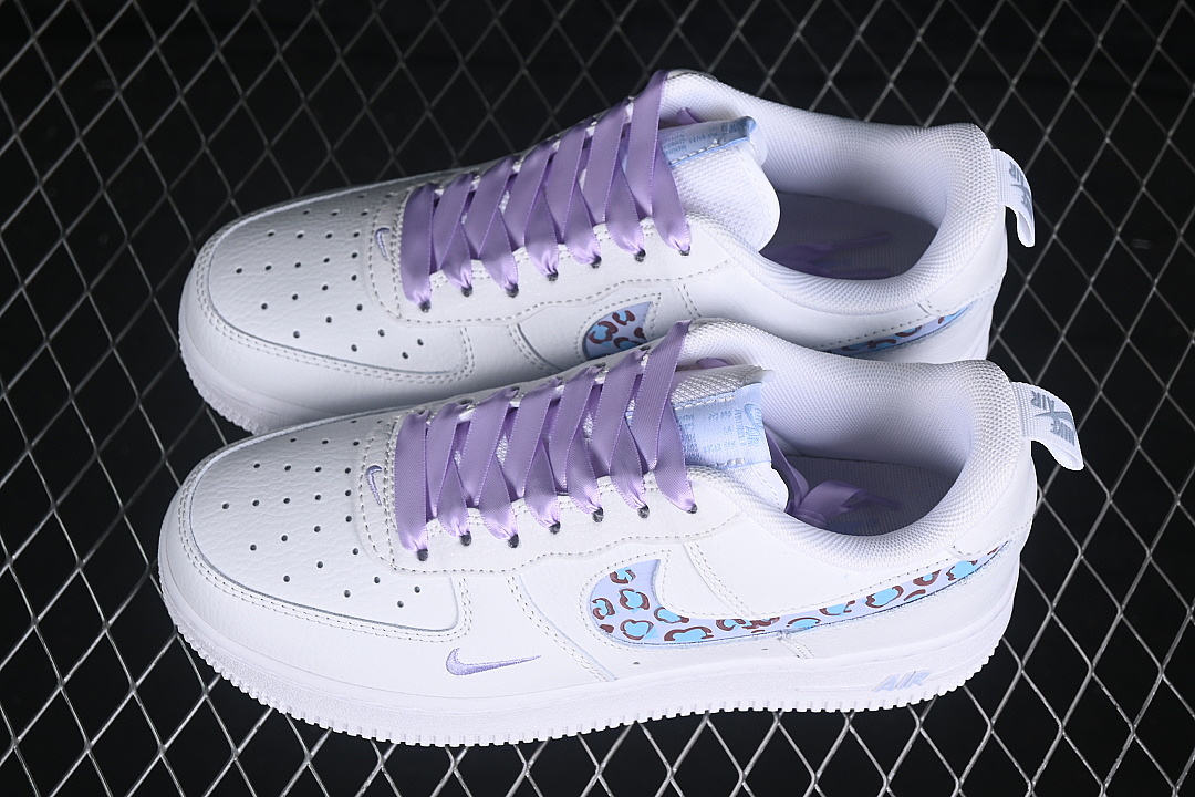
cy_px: 398
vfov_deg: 18.2
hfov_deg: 27.0
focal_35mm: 75
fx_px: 2489
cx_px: 598
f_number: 7.1
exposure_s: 1/80
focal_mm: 50
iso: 160
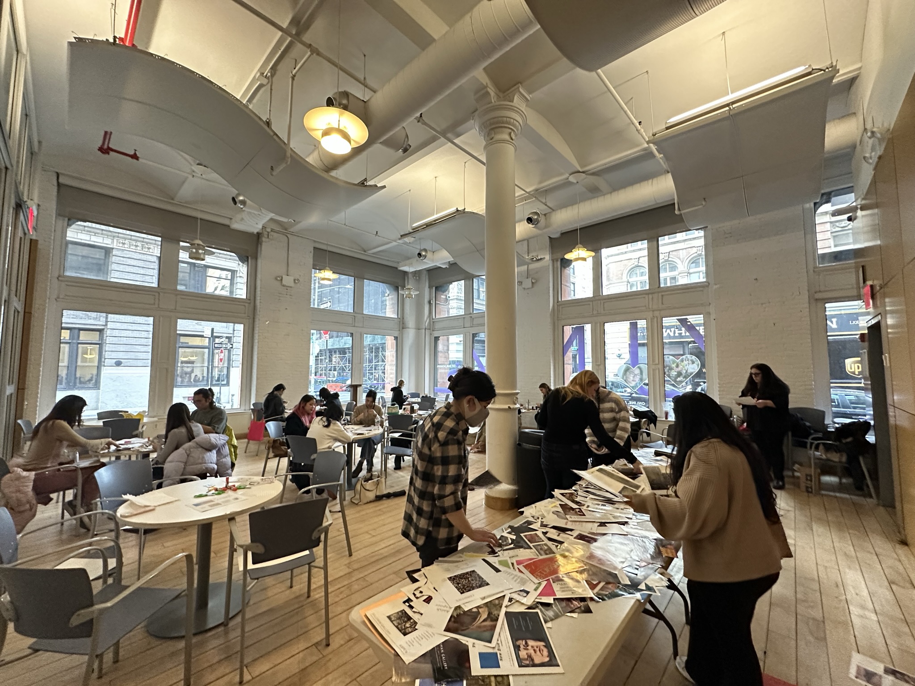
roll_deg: -0.4
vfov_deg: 85.7
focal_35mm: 14
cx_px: 458
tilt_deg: +4.6
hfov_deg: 102.1
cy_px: 343
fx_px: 370
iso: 500
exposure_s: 1/60
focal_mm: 2.22
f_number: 2.2
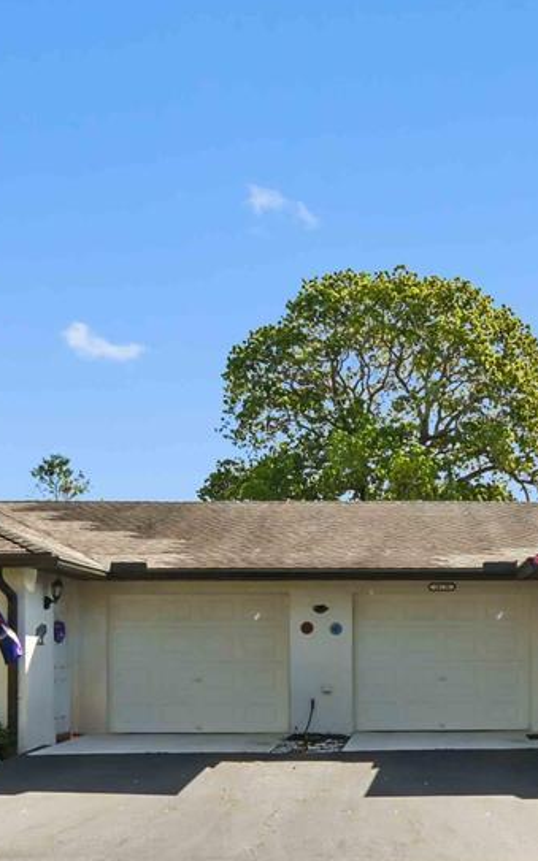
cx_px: 460
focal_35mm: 45
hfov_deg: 27.7
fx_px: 1057
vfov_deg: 42.9
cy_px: 652
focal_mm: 15
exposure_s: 1/800
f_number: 9
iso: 400
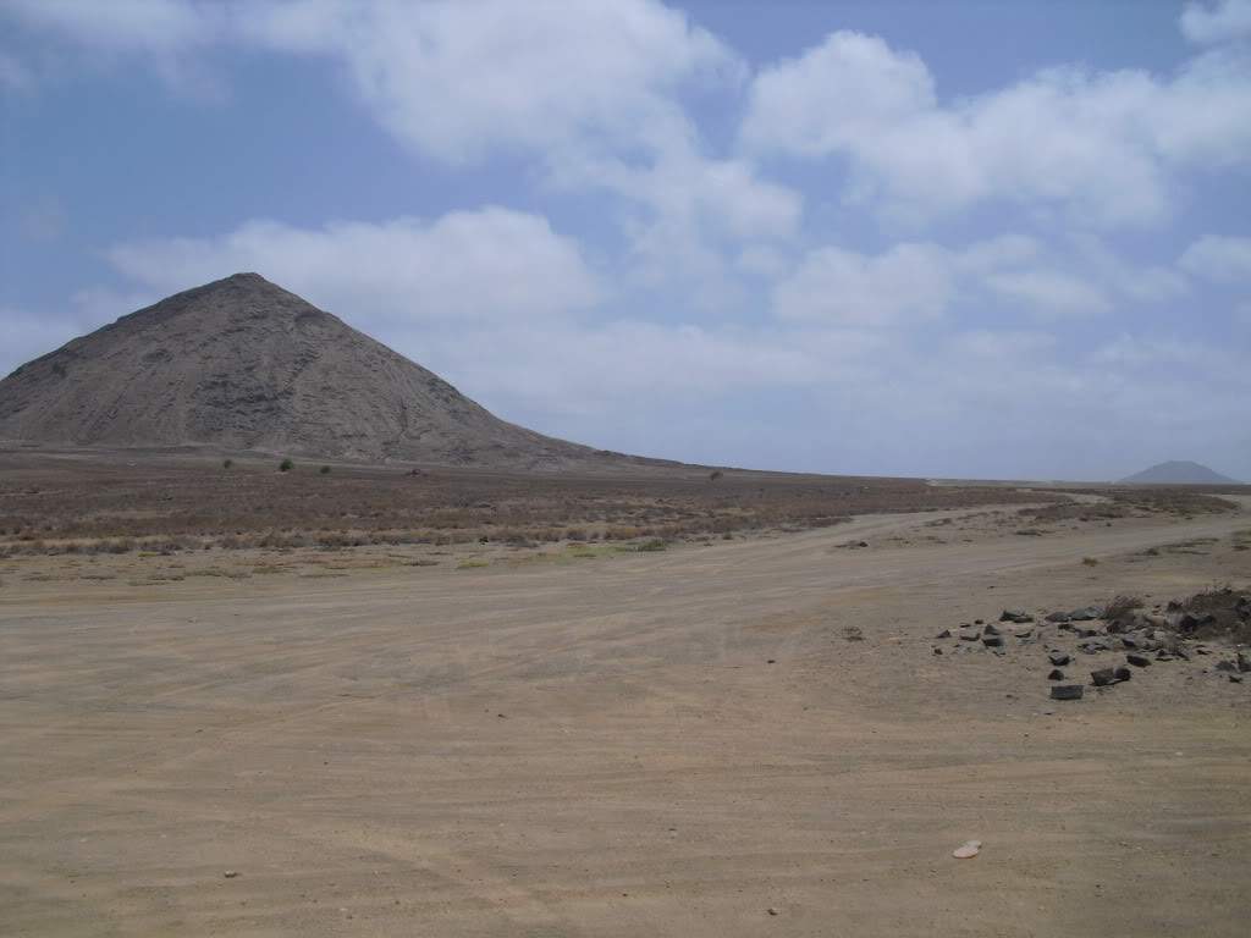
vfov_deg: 39.7
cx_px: 626
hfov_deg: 51.4
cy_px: 469
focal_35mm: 36
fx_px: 1301
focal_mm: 6.3
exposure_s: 1/400
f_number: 7.8
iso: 64
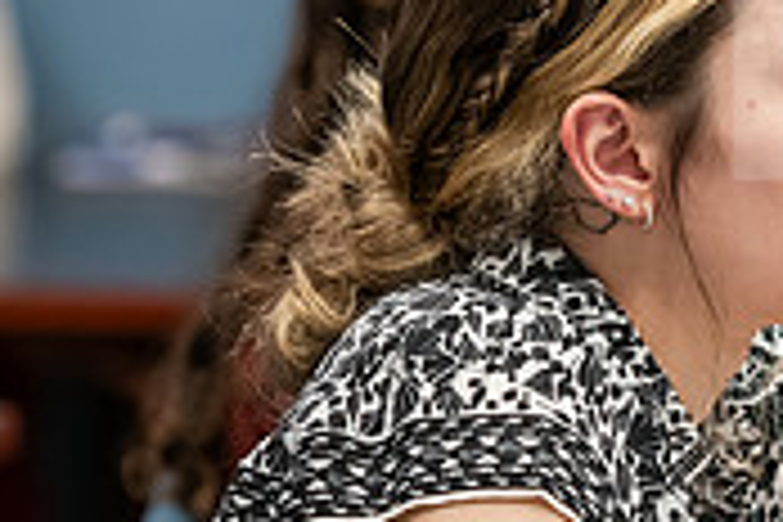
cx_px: 598
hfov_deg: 5.2
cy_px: 349
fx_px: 8699
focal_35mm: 400
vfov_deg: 3.4
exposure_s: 1/200
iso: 2000
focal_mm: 120
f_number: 2.8
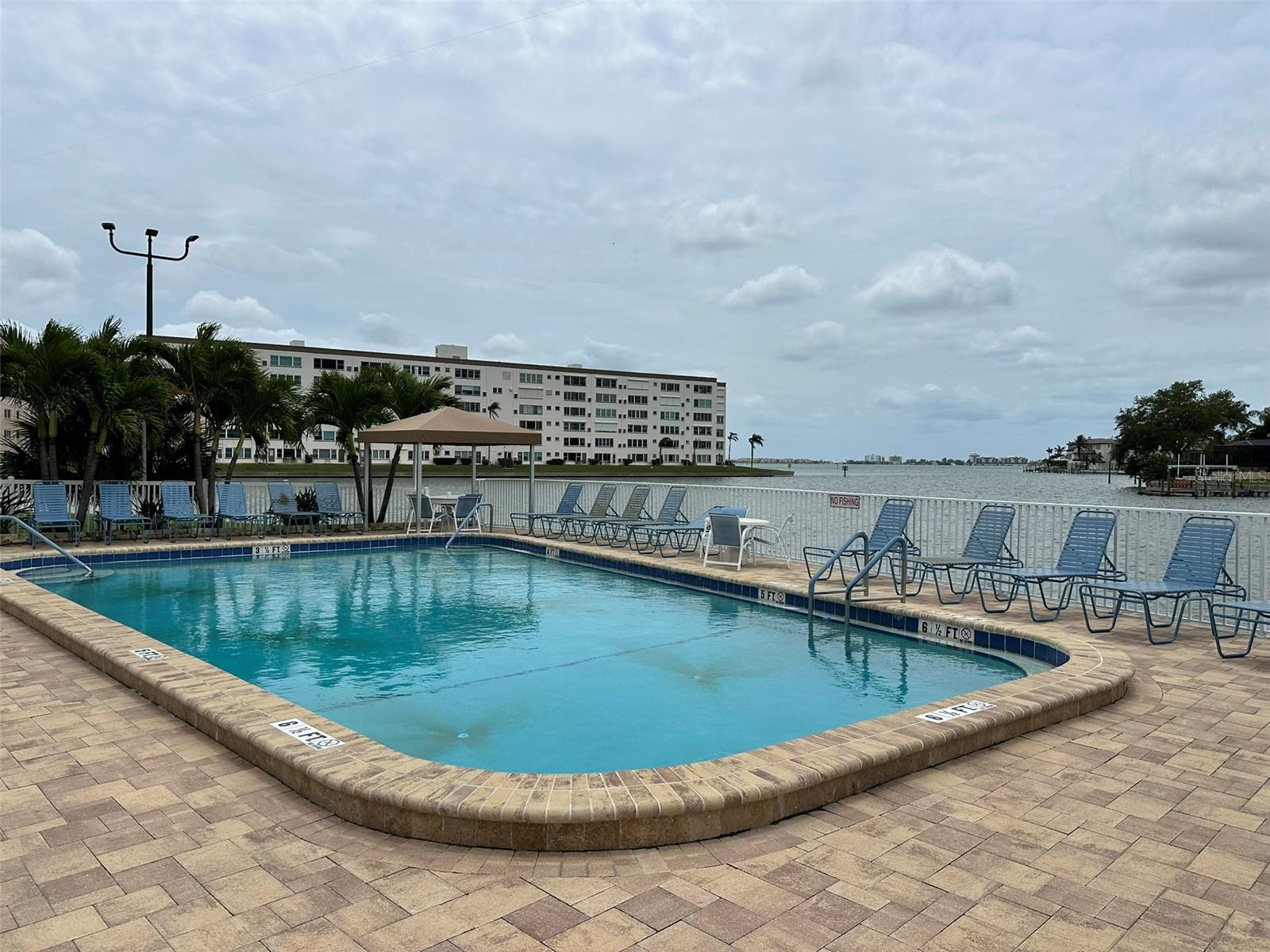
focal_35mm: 24
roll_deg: -0.9
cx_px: 635
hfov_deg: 71.6
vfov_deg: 56.8
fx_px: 881
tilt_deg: -0.2
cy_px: 476
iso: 80
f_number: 1.78
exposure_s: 1/9709
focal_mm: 6.86
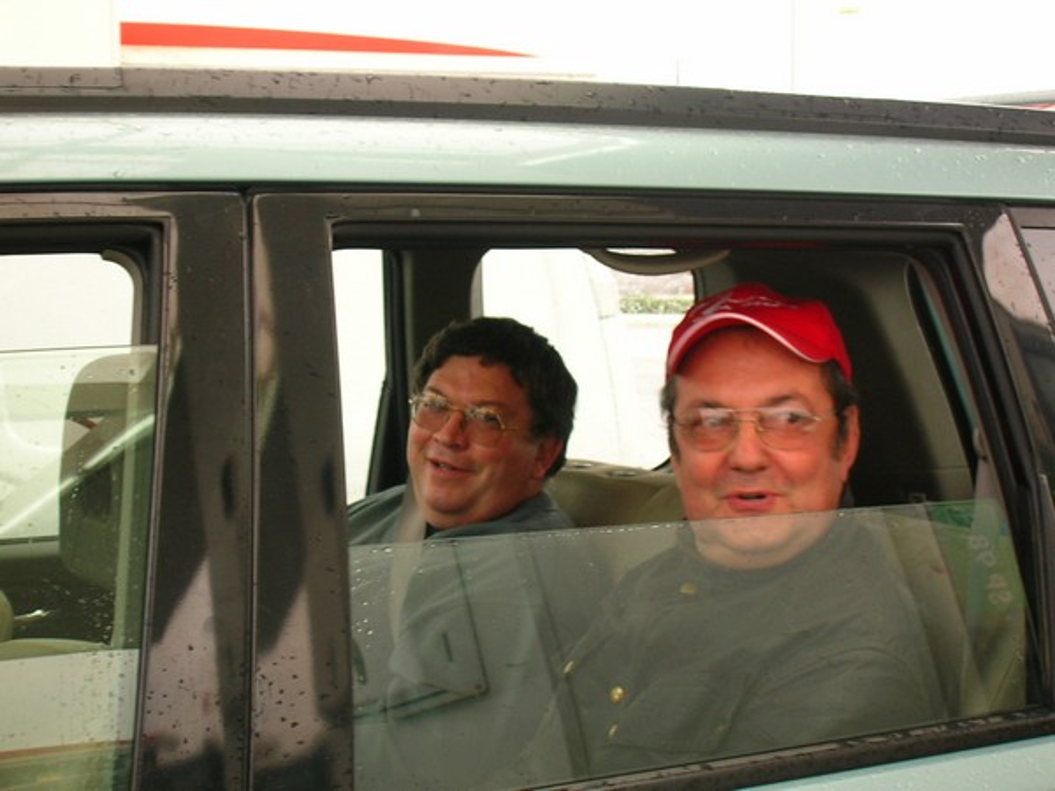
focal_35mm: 70
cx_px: 528
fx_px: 2133
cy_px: 396
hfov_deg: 27.8
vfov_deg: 21.0
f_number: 3.9
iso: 50
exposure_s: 1/20.7
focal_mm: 11.7
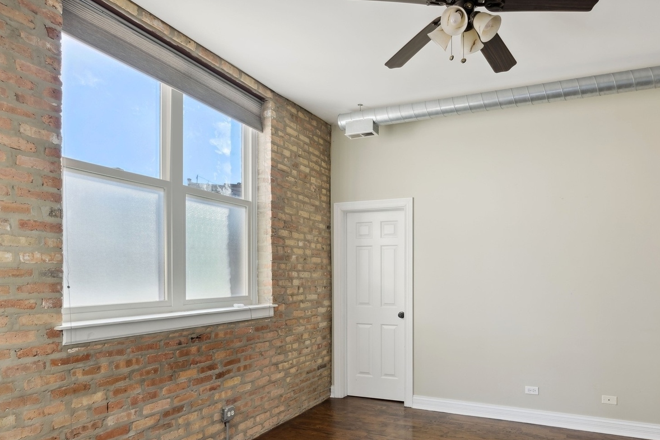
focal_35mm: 23
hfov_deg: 76.4
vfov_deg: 54.4
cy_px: 300
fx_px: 416
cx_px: 378
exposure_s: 1/125
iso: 200
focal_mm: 16.5
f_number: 8
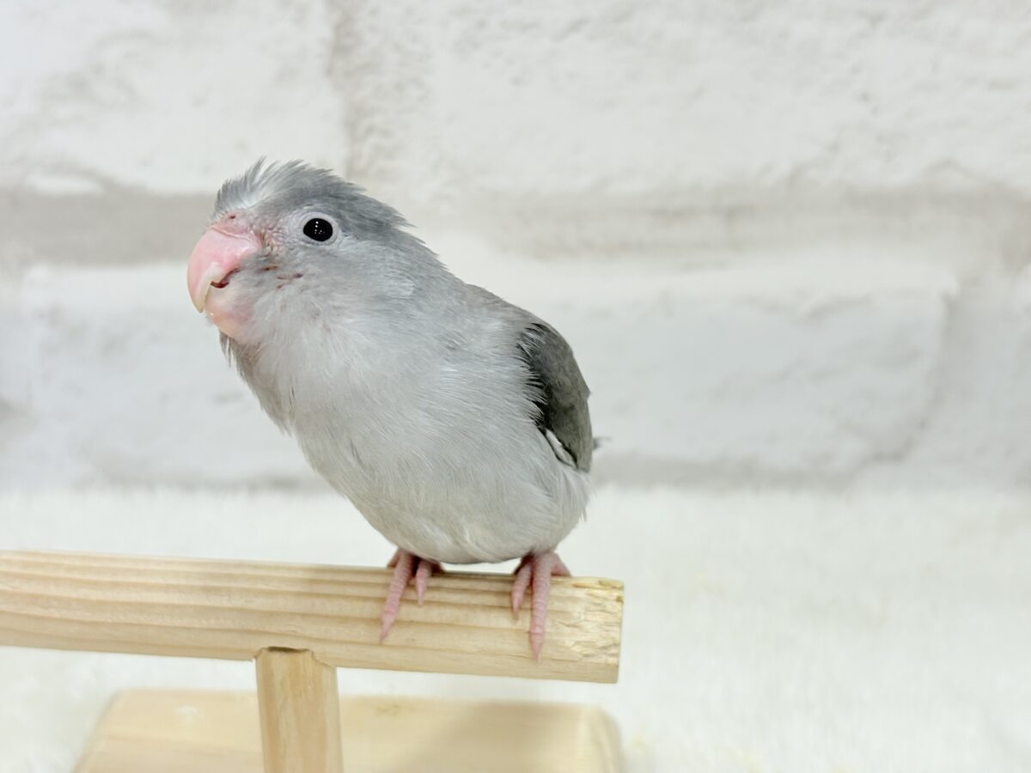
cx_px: 516
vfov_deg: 28.0
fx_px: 1549
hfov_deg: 36.8
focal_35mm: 52
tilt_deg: -25.4
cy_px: 386
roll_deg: +0.5
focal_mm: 5.96
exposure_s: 1/100
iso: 80
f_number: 1.6
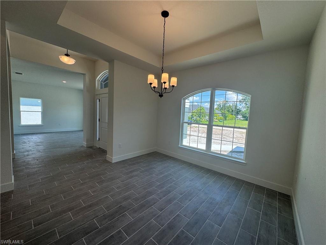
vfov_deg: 85.7
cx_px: 163
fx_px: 132
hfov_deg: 102.1
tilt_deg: -3.0
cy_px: 122
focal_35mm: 14
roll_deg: -2.5
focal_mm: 2.22
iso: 40
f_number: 2.2
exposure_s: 1/242
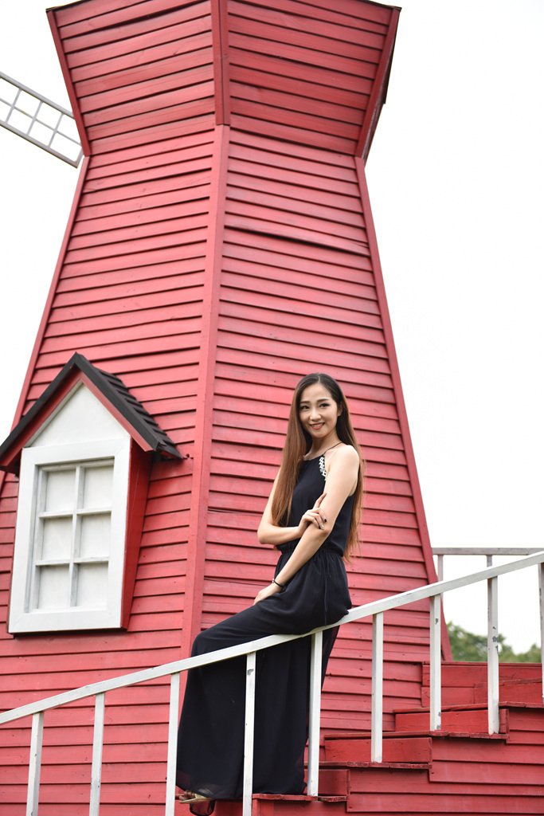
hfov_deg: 20.6
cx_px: 272
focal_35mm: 66
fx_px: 1495
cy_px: 408
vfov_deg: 30.5
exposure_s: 1/320
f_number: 2.8
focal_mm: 66
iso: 100
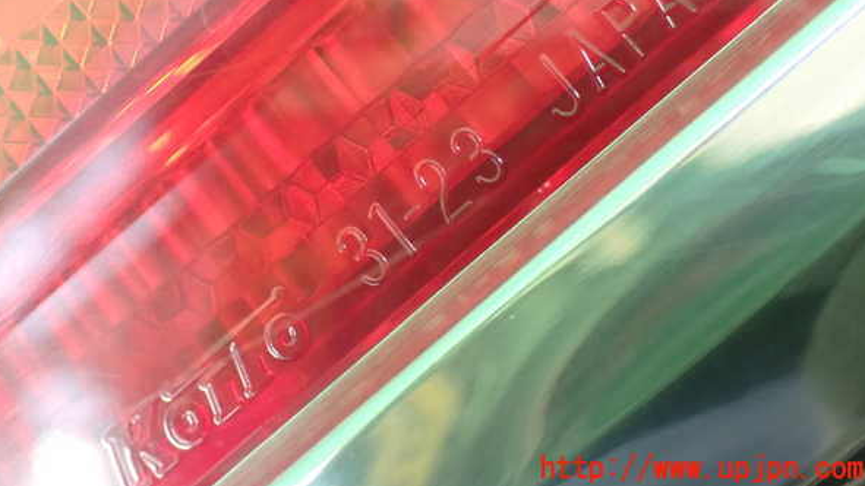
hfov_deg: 39.9
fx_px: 1192
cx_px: 432
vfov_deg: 22.9
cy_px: 158
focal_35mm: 52
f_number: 3.1
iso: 1250
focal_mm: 8.4
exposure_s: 1/50
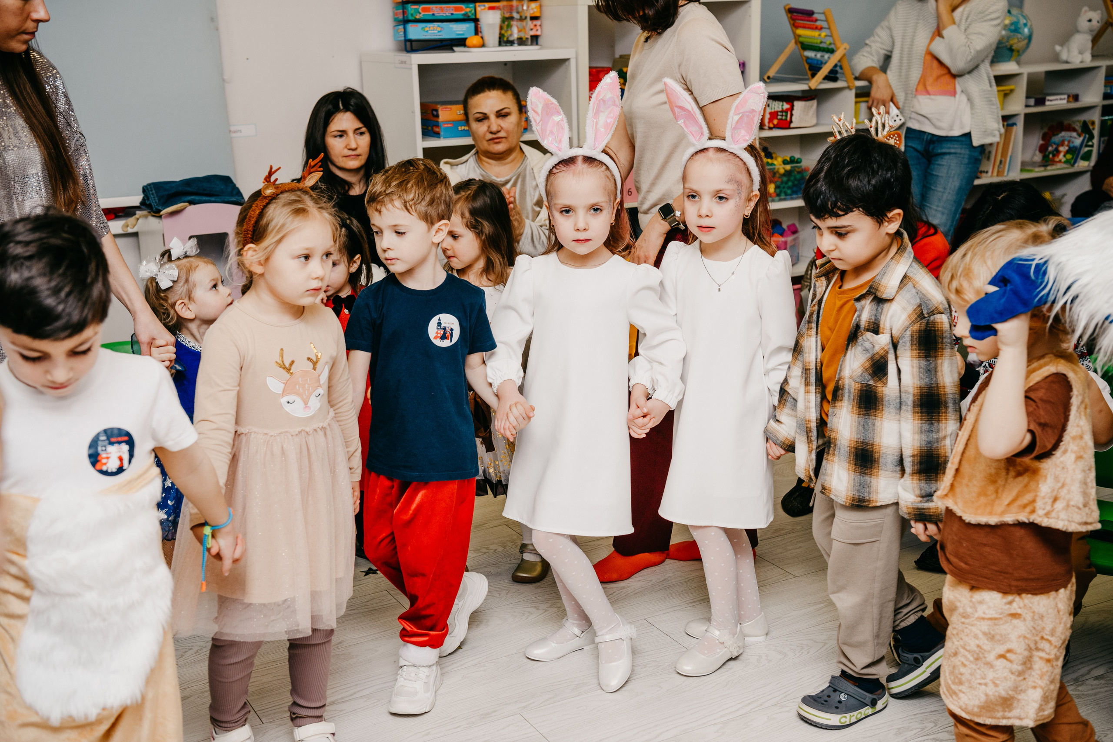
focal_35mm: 45
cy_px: 371
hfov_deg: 43.6
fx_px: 1391
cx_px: 556
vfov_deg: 29.9
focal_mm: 45
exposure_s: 1/160
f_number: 4.5
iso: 250
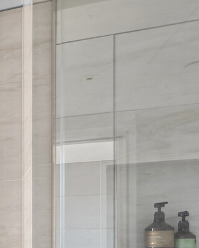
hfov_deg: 19.7
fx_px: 360
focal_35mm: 49
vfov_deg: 34.3
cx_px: -183
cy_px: 254
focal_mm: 14
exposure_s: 1/1.25
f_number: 16
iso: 250
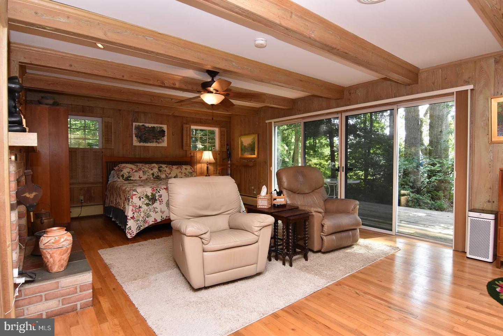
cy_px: 168
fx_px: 252
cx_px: 252
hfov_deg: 90.0
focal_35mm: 18
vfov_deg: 67.5
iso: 800
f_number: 6.3
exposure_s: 1/60
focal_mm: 12
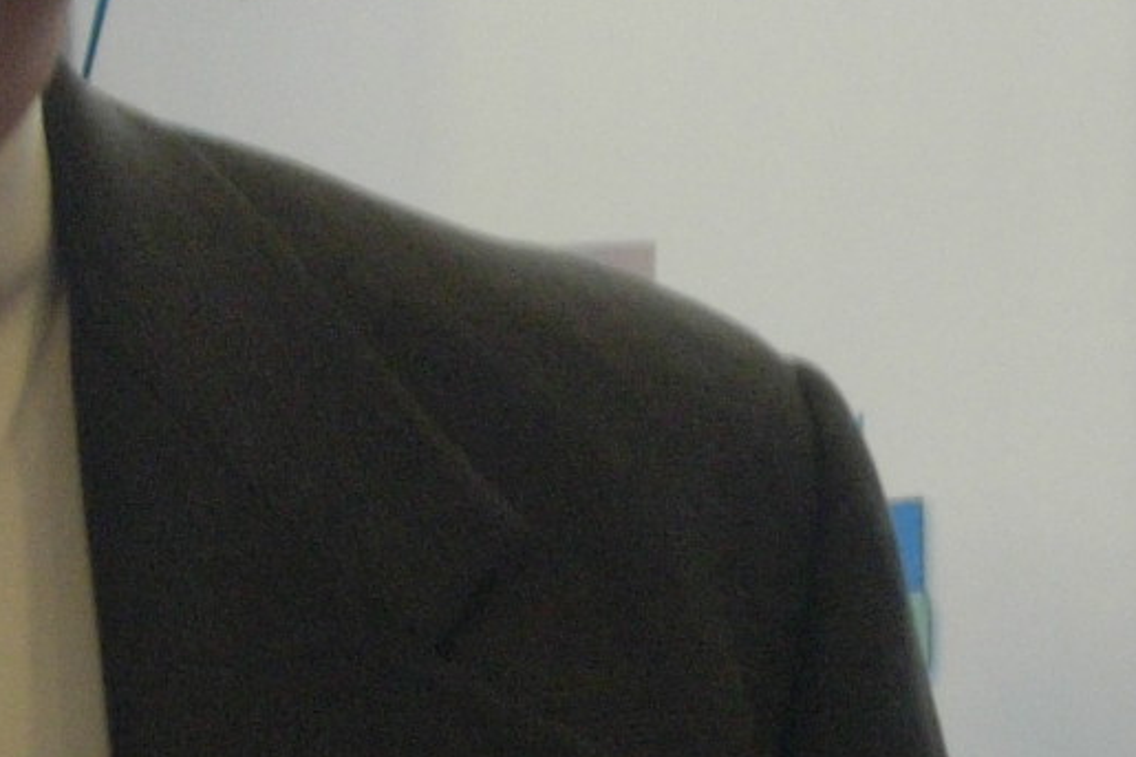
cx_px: 754
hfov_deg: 10.3
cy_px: 364
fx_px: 6277
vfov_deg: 6.9
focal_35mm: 199
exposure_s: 1/32
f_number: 2.8
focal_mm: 7.8
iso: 115
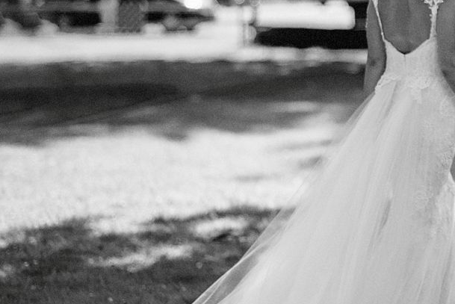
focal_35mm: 212
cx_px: 507
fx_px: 2681
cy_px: 67
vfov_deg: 6.5
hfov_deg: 9.6
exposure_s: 1/3200
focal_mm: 85
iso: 125
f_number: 2
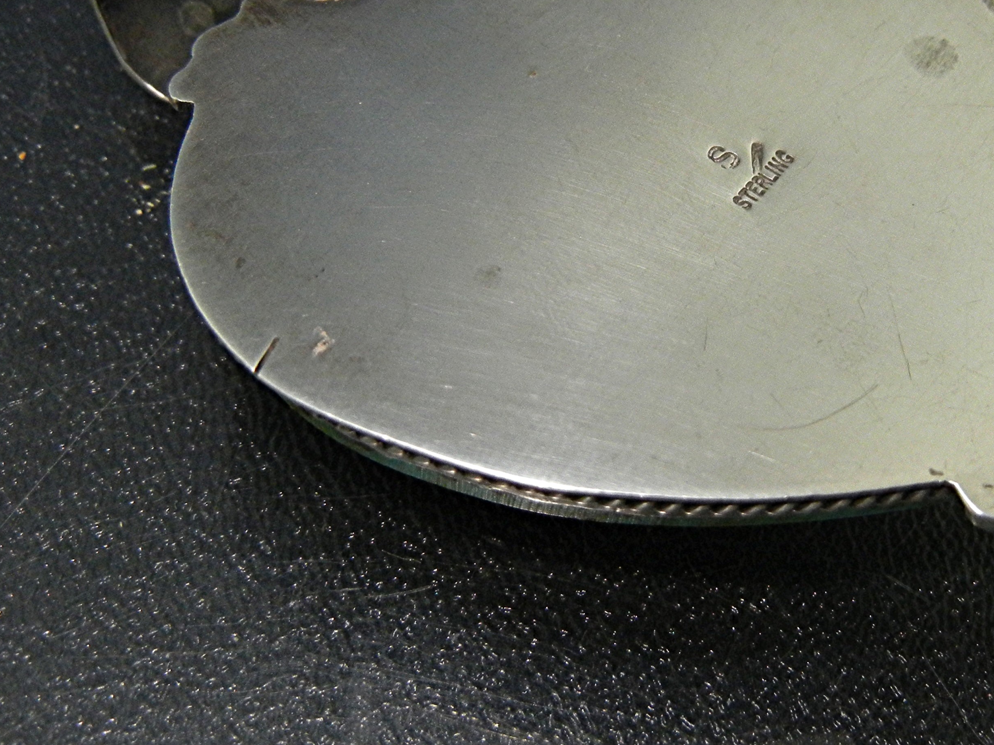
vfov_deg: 22.8
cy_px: 243
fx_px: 1838
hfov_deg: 30.0
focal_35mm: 64
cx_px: 668
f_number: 7.4
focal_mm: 7.1
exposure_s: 1/30
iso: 483
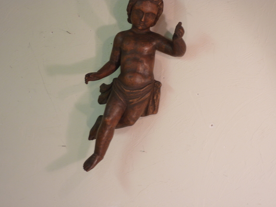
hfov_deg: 32.7
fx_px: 471
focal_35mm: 59
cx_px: 129
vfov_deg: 24.8
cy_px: 91
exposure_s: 1/8
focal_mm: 8.5
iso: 80
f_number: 3.8
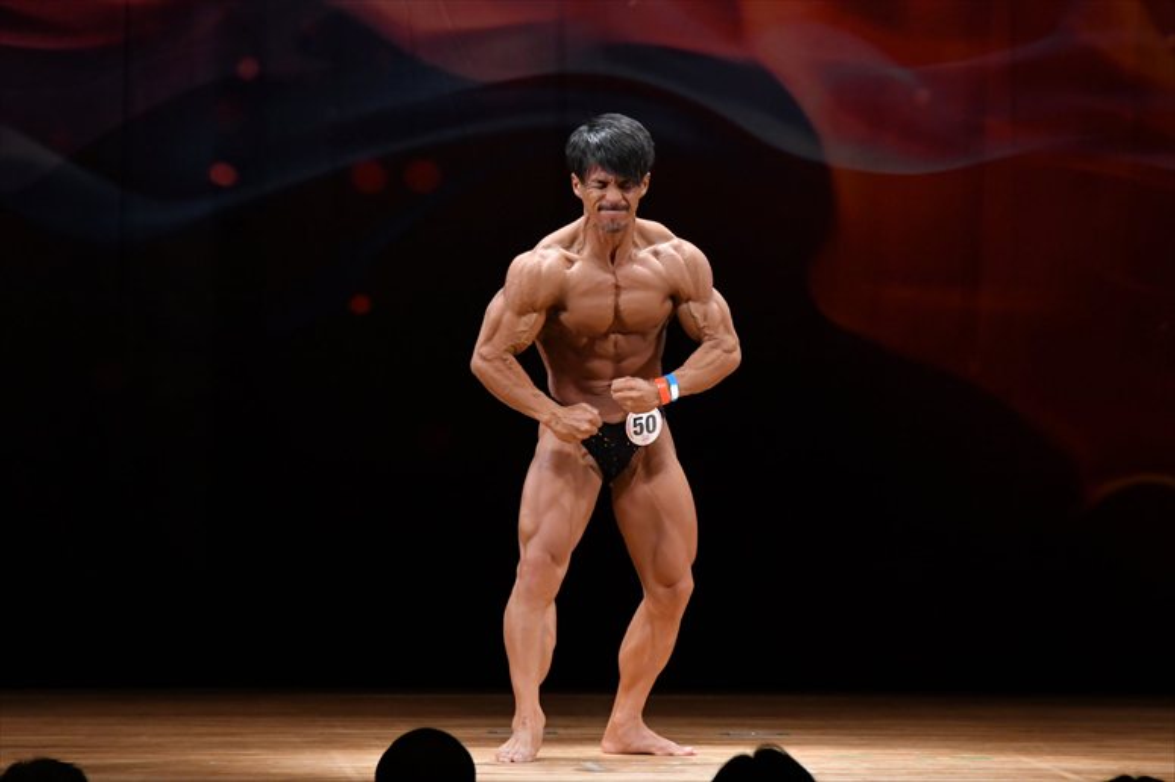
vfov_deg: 5.1
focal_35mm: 270
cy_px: 391
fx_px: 8808
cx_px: 588
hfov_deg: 7.6
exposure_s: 1/400
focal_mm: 180
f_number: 5.6
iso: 3200
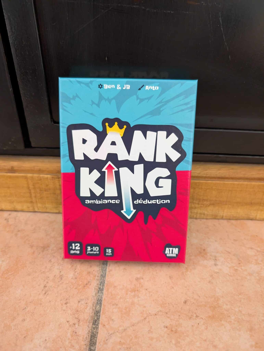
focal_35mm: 24
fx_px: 243
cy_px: 176
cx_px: 132
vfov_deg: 71.5
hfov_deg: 56.9
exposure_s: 1/114
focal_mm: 6.9
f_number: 1.68
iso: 1463
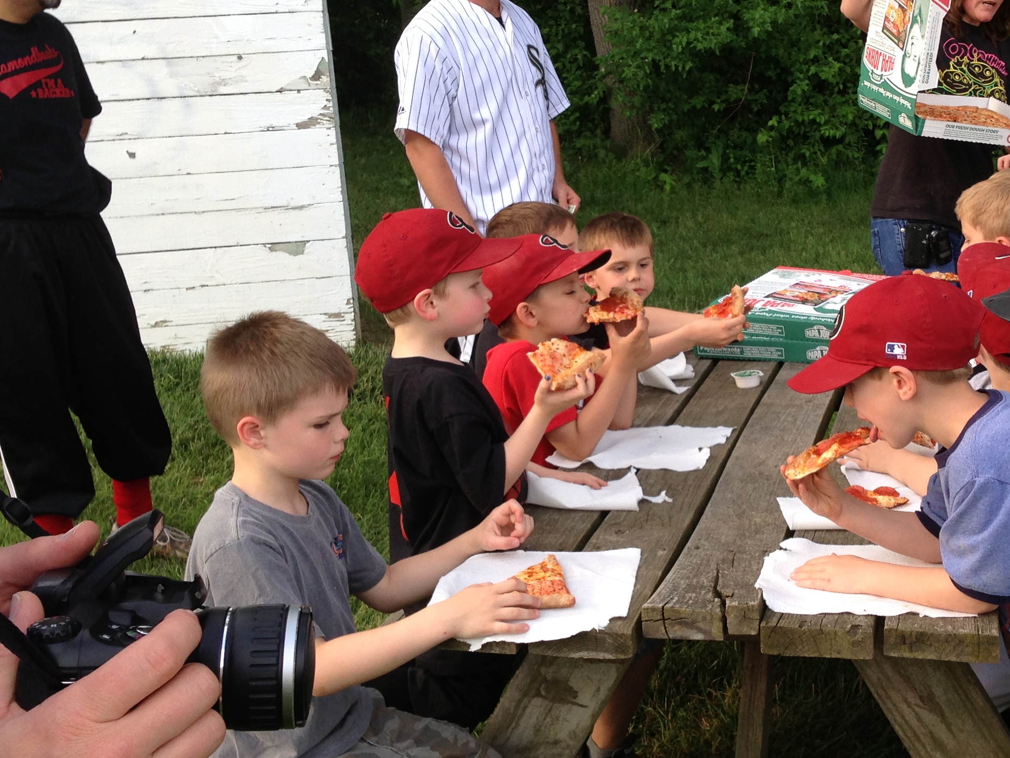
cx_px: 698
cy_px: 309
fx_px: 1605
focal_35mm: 55
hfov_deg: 34.5
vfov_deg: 26.5
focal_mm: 4.13
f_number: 2.4
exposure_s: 1/243
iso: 50
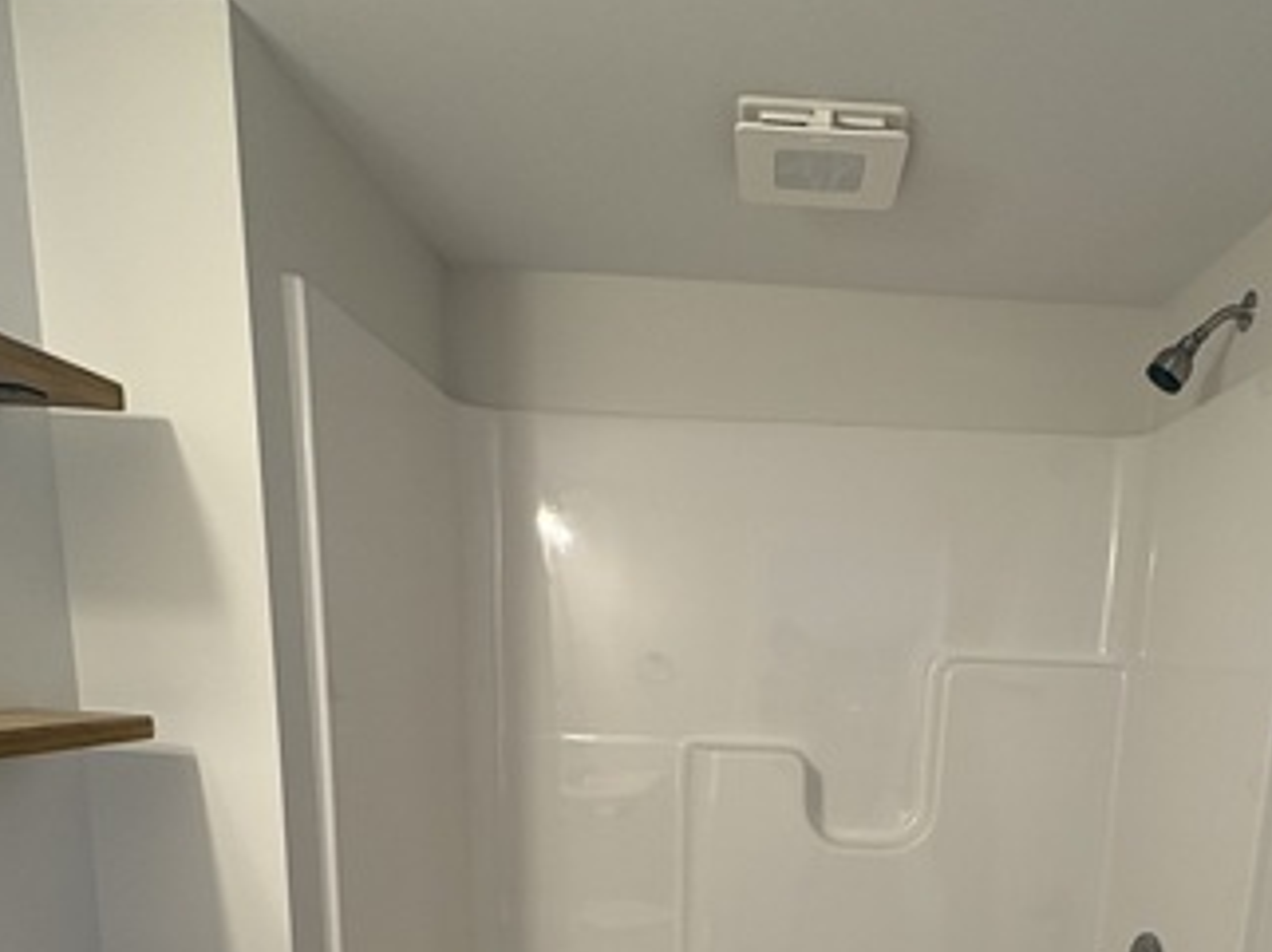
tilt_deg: -11.9
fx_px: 1065
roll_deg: -2.2
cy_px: 891
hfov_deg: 61.0
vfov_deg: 43.2
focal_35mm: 29
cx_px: 786
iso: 125
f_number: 2.2
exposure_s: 1/60
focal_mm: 2.22
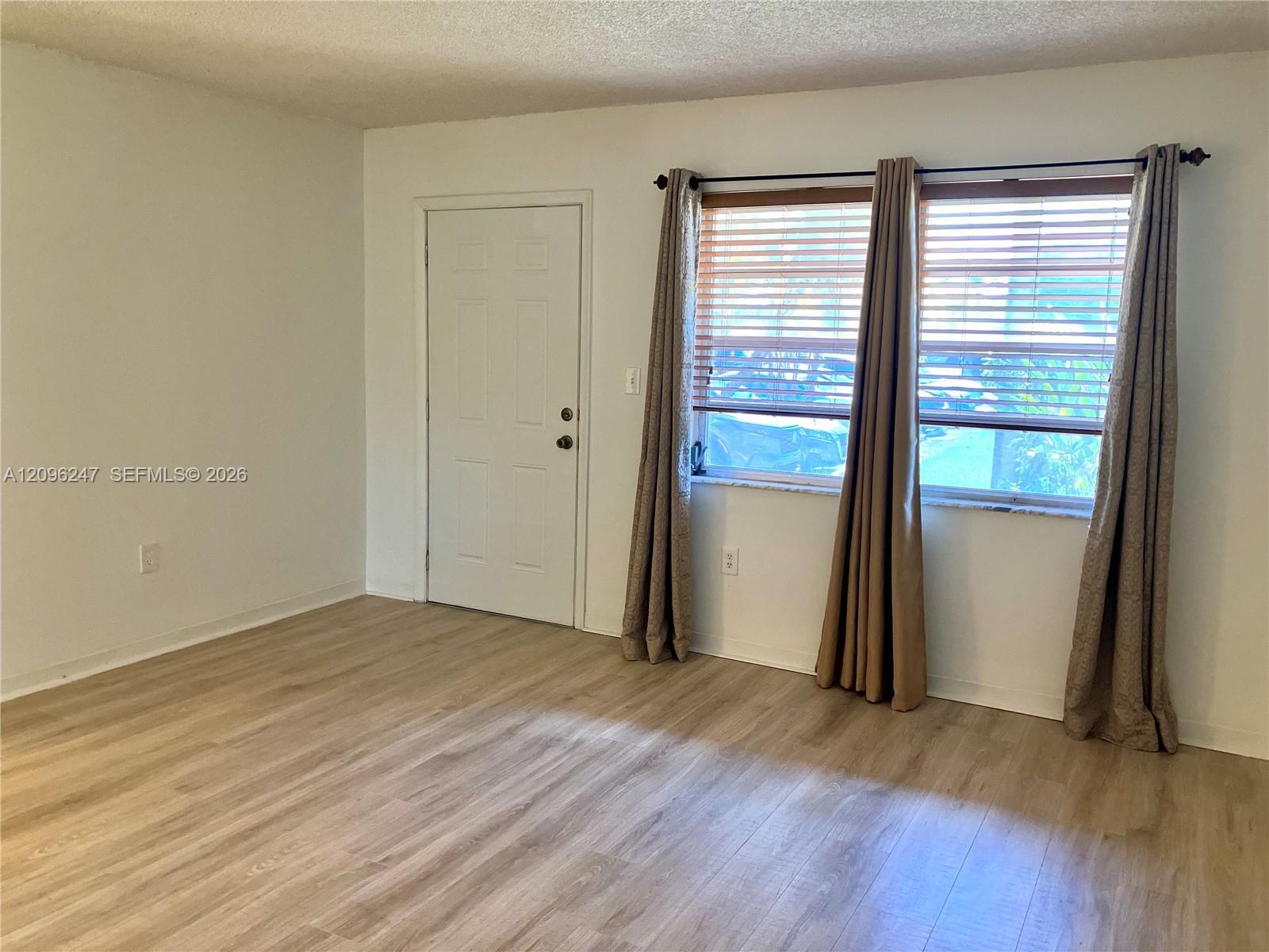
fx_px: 1026
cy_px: 476
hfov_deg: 63.4
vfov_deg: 49.7
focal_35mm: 28
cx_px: 634
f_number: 1.8
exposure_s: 1/60
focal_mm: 3.99
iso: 200
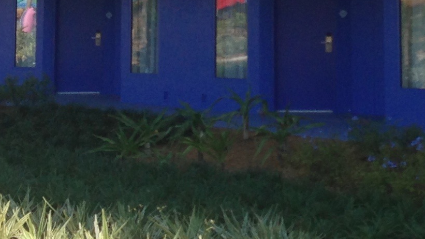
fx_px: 1612
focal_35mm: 143
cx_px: 282
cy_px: -214
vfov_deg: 8.1
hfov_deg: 15.0
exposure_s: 1/661
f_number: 2.4
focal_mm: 4.13
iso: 50
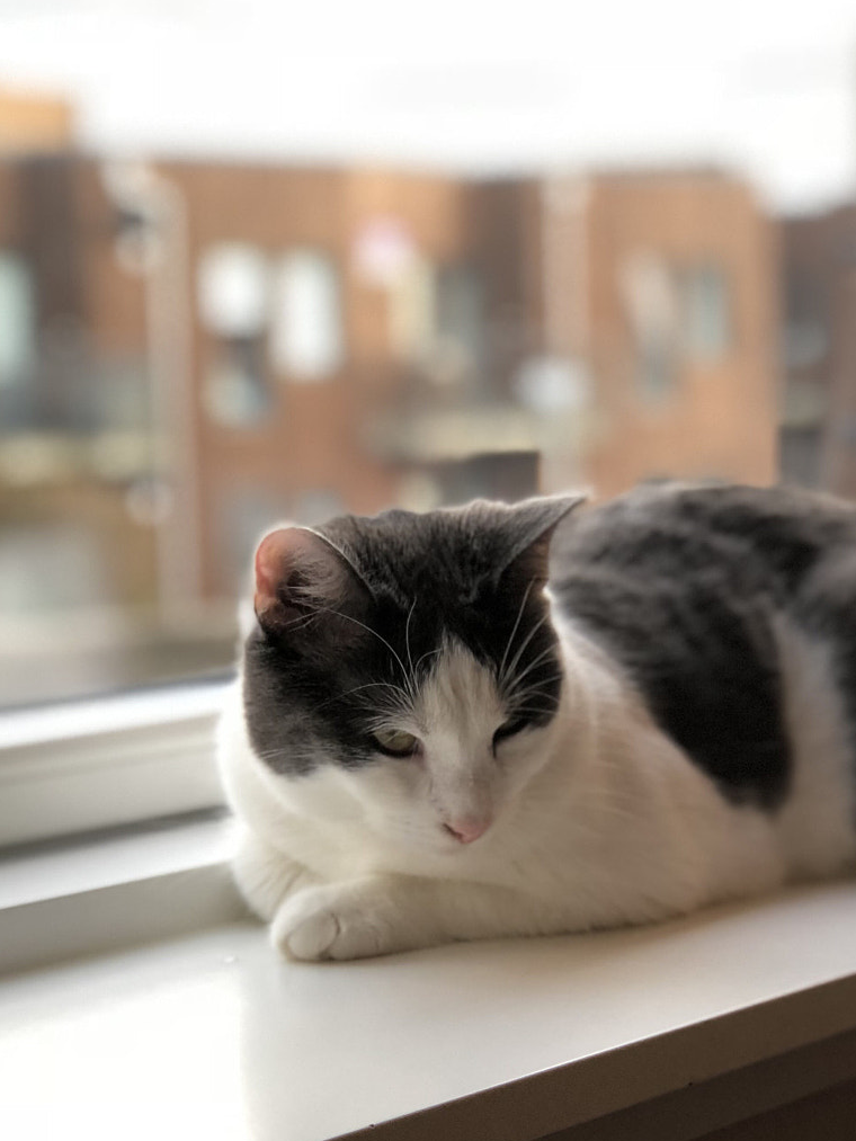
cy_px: 859
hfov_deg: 16.4
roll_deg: +1.4
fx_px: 2967
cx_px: 521
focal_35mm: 90
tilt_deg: -10.9
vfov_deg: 21.6
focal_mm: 6.6
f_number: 2.8
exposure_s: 1/50
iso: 64
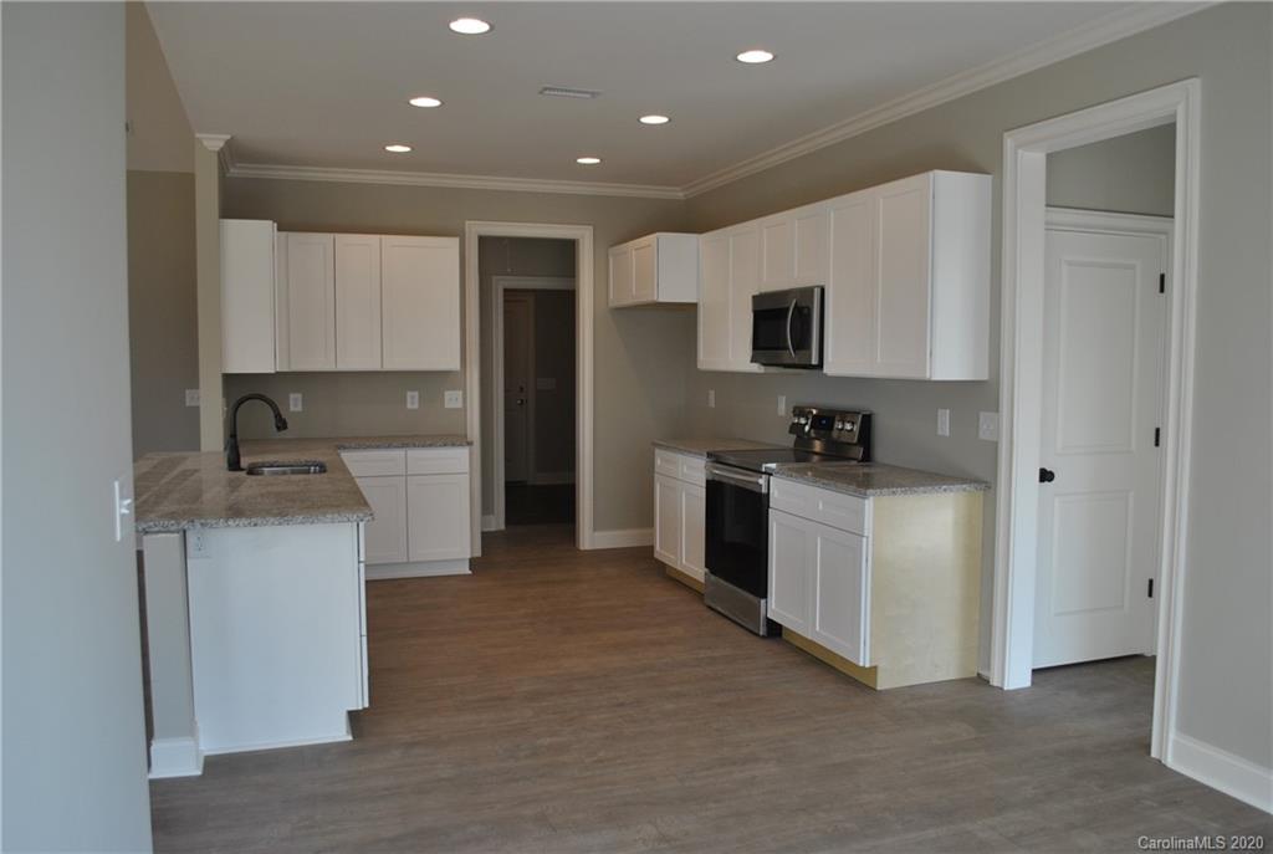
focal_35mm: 27
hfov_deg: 67.3
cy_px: 427
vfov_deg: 48.1
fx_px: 957
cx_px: 636
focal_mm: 18
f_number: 4.5
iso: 200
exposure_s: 1/80
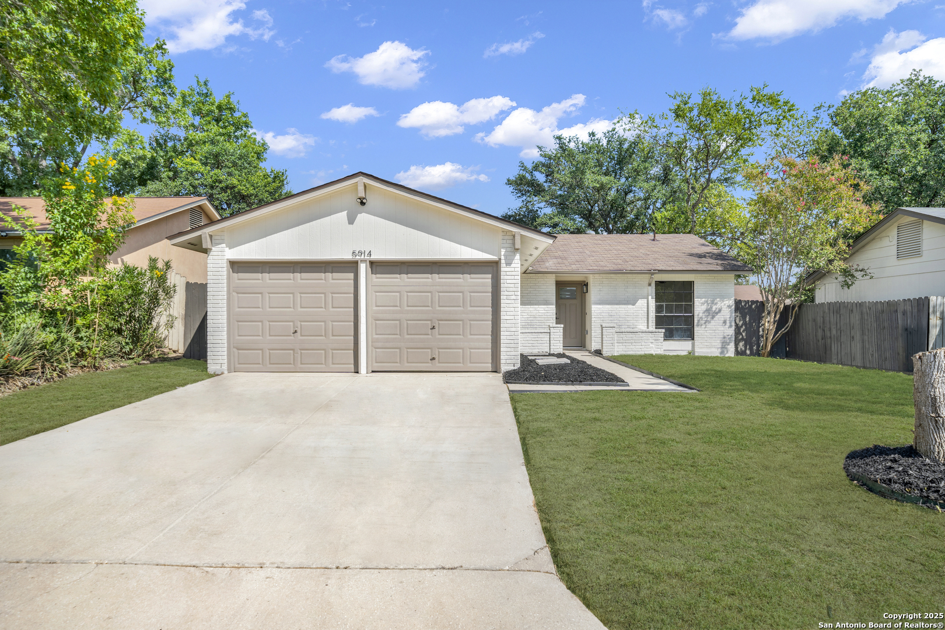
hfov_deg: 73.7
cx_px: 472
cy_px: 315
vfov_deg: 53.1
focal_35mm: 24
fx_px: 630
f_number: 9
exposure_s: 1/640
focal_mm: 24
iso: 400
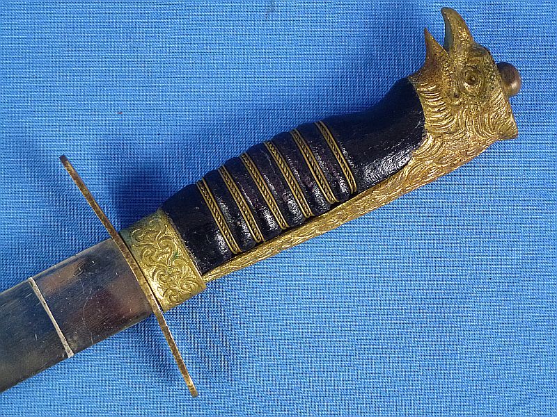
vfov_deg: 20.7
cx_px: 278
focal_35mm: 71
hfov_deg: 27.4
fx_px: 1142
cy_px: 208
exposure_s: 1/50
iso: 400
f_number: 4.7
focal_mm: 12.7
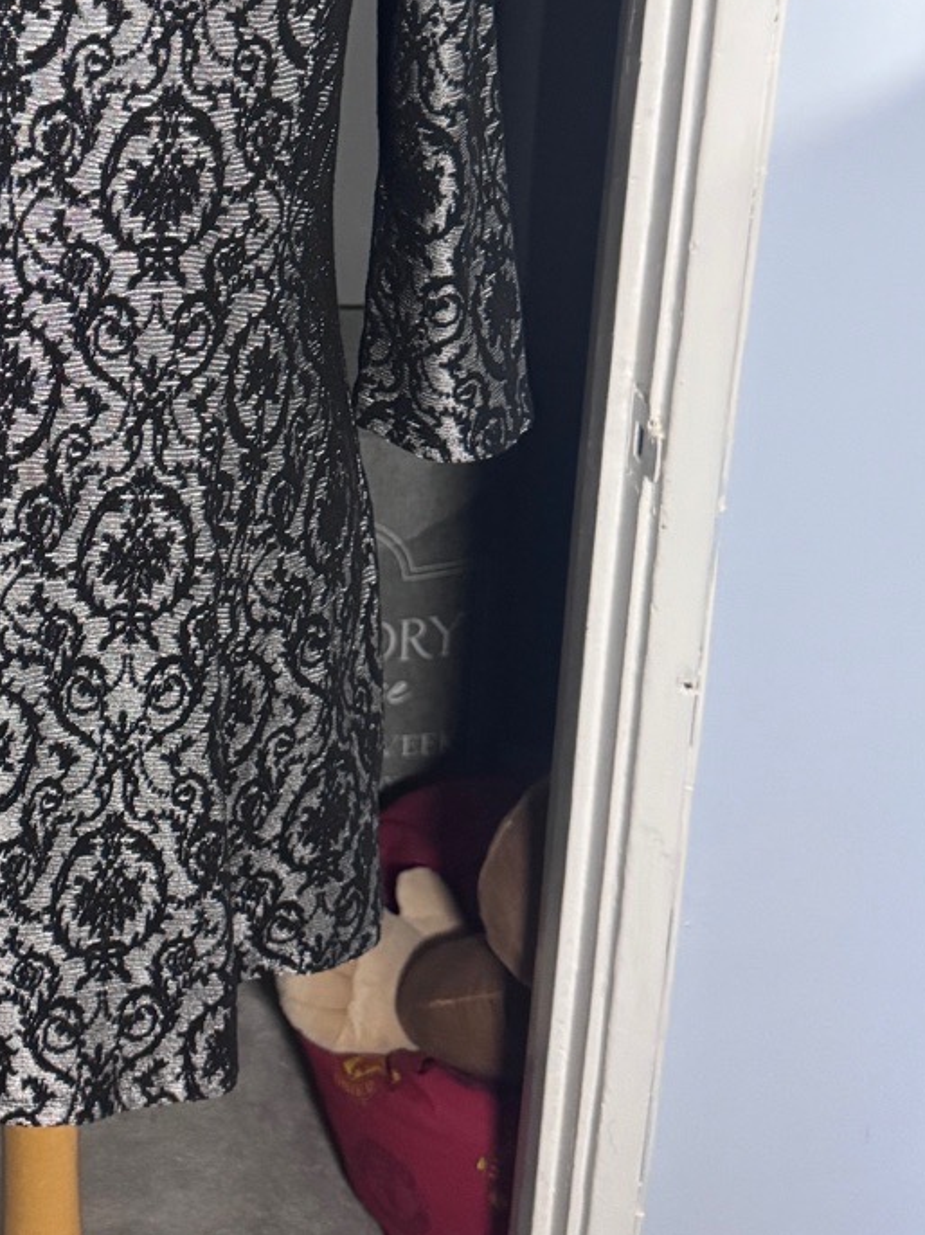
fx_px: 1996
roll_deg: +1.0
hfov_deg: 24.9
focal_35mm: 56
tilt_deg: -20.7
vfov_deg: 33.5
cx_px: 0
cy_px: 279
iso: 800
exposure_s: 1/60
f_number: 1.78
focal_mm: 6.76
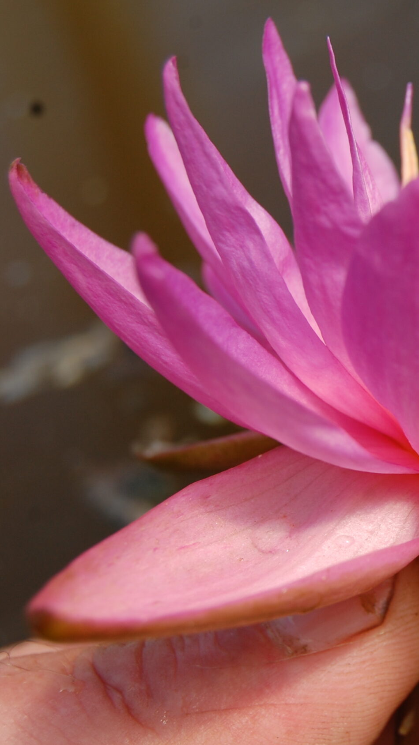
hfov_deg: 11.7
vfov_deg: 21.4
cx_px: 565
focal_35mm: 100
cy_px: 372
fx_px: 1976
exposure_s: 1/320
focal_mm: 42
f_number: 9
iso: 200
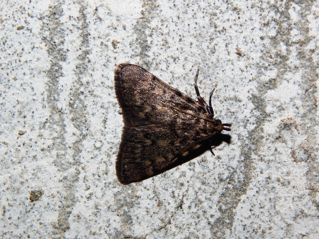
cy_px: 120
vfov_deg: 11.3
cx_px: 160
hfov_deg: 15.1
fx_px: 1207
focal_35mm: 131
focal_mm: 23.4
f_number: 9.6
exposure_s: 1/30
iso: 200
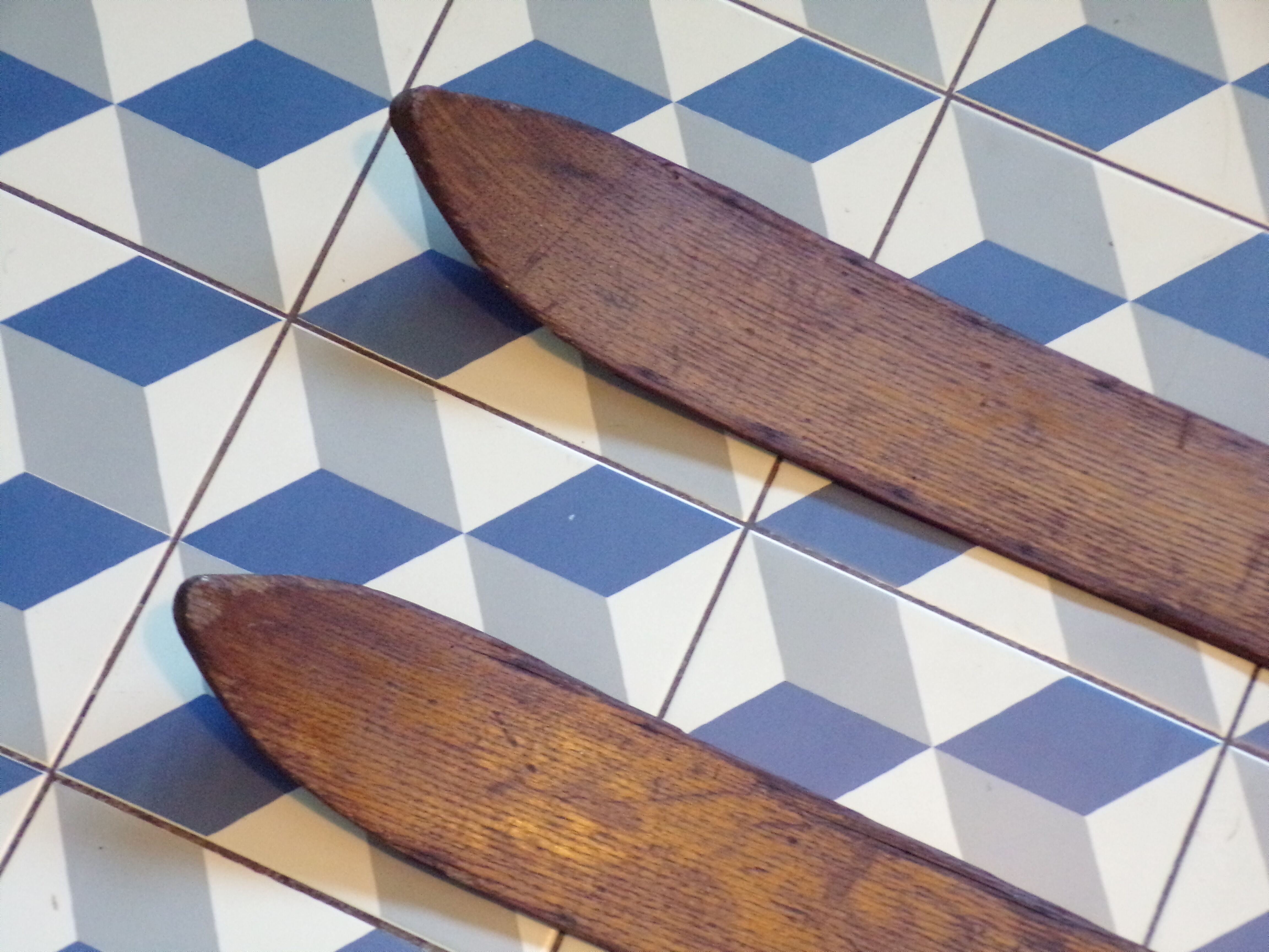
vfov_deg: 19.9
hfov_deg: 26.3
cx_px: 634
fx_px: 2713
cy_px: 476
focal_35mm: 74
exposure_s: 1/28
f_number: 3.9
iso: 800
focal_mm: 13.3
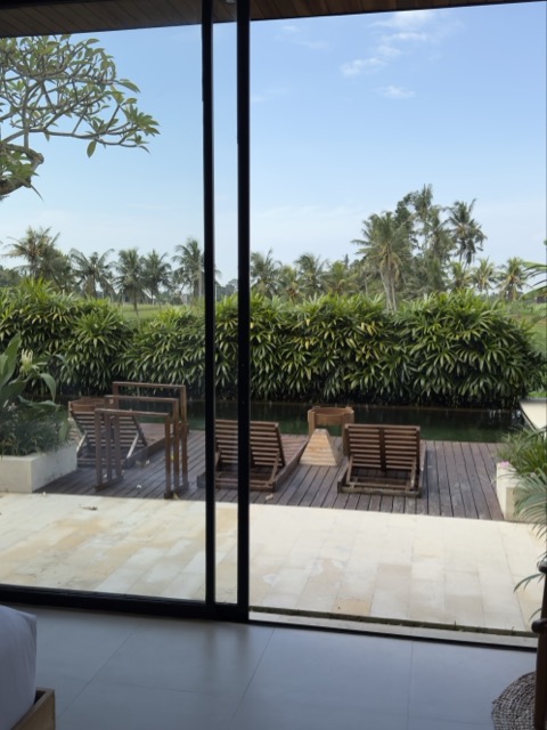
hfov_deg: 38.7
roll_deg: -0.5
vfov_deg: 50.1
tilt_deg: -5.2
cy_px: 365
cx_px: 274
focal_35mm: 37
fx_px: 780
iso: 100
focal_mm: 6.76
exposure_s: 1/3257
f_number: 1.78
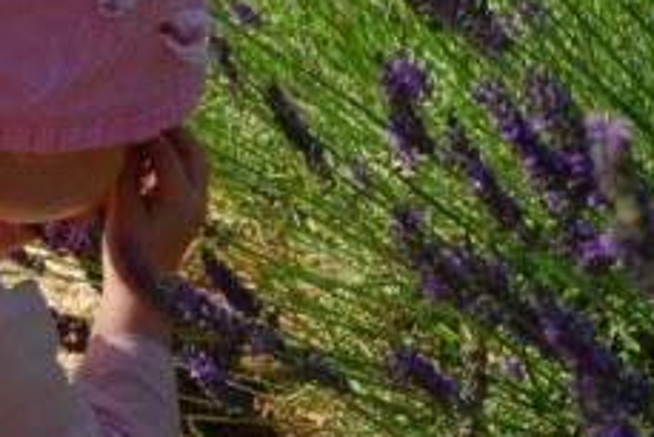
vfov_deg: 9.0
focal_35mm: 153
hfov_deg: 13.4
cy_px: 170
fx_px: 2781
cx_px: 183
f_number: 18
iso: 160
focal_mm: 52
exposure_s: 1/30
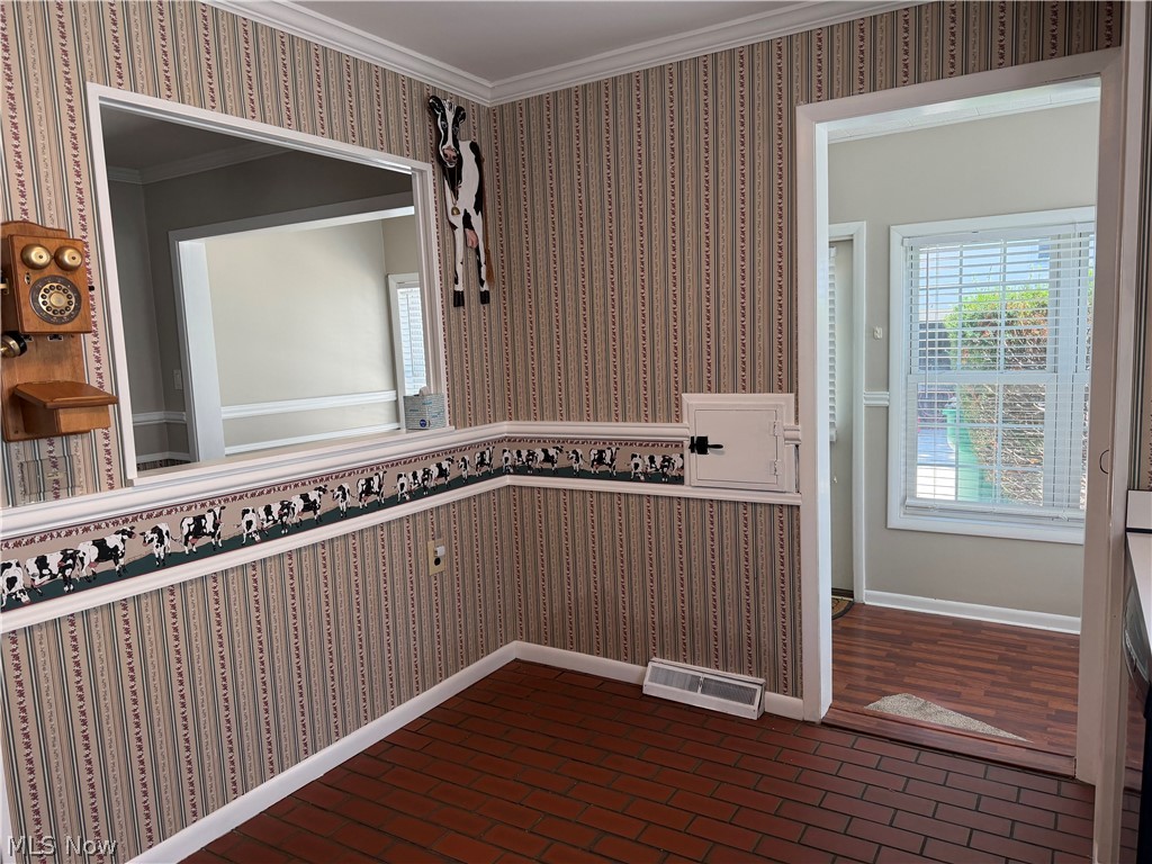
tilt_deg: -6.2
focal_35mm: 24
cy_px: 432
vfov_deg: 56.8
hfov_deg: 71.6
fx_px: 799
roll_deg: +2.5
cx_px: 576
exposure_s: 1/154
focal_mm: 6.76
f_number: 1.78
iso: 125
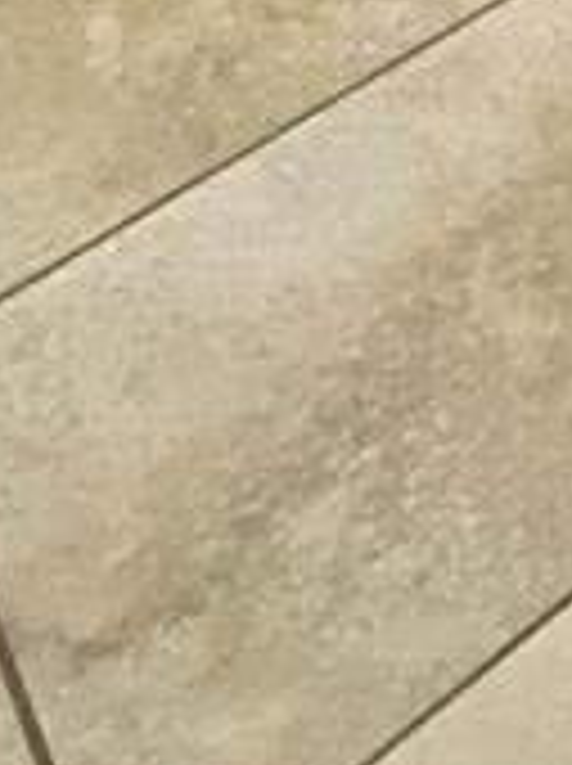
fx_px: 2187
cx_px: 1680
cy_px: -1508
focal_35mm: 99
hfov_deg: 10.7
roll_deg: -3.4
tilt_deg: -9.5
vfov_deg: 11.5
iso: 160
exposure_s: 1/60
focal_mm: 2.22
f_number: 2.2
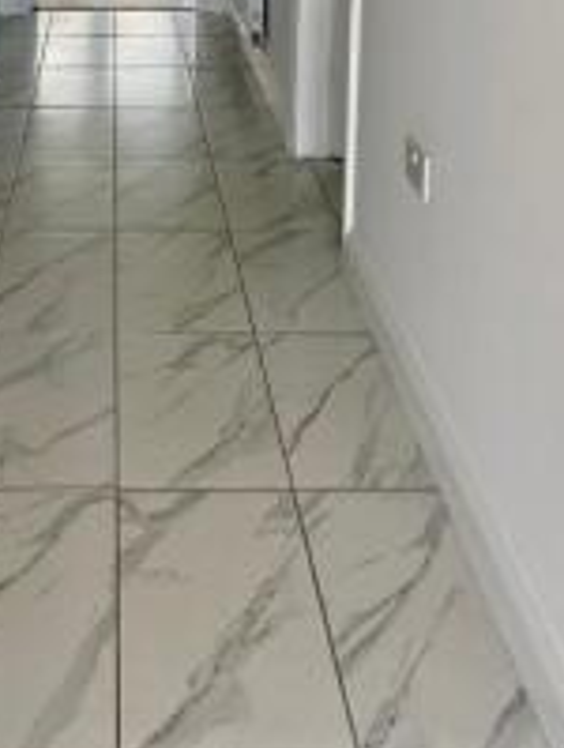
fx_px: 1234
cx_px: 109
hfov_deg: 25.3
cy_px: 32
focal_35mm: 57
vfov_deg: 31.6
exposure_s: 1/122
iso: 50
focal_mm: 4.25
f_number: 1.8
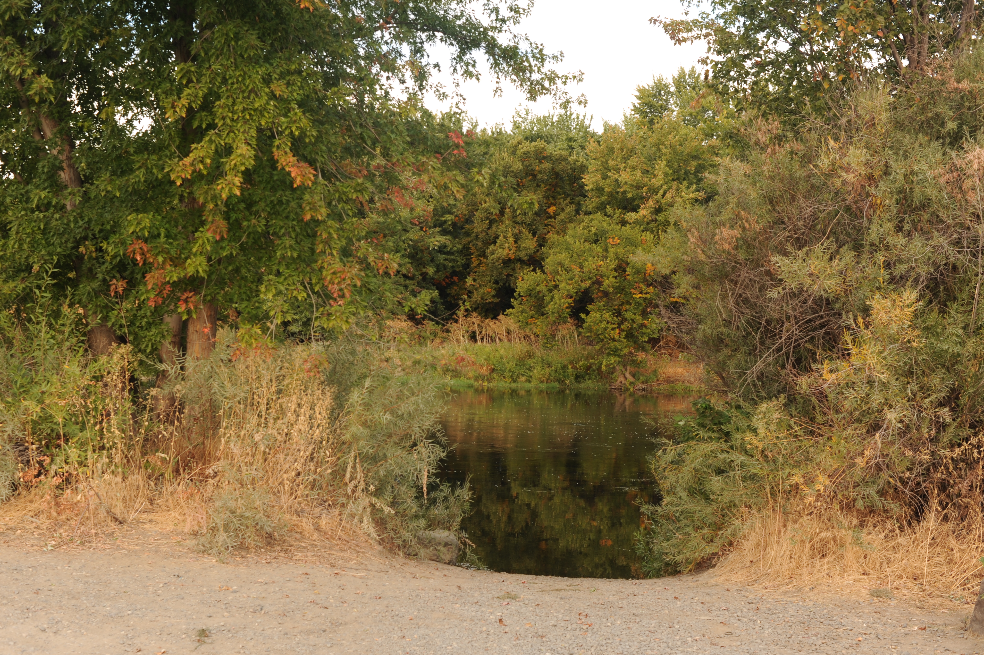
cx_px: 460
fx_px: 1065
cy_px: 334
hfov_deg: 49.5
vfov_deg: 34.2
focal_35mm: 39
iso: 200
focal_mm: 35
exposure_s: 1/50
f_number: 7.1
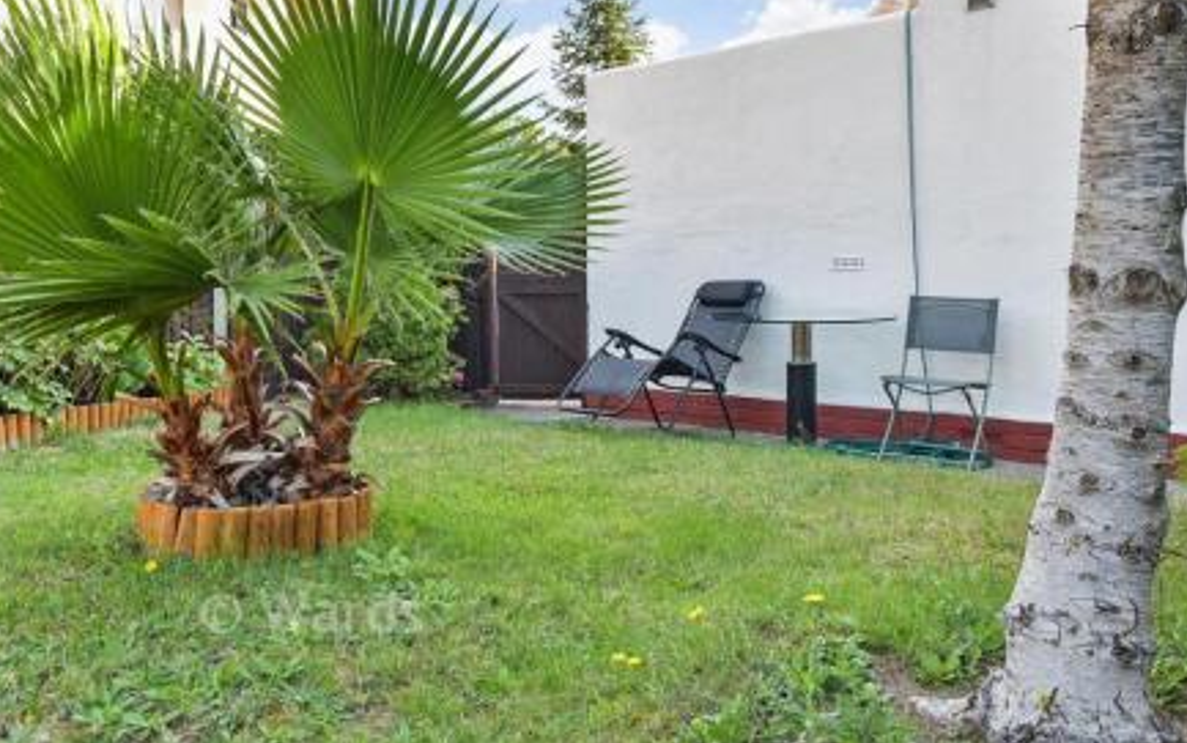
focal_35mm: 28
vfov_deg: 44.4
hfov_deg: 66.4
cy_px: 314
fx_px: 906
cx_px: 625
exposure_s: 1/200
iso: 1000
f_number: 9
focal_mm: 17
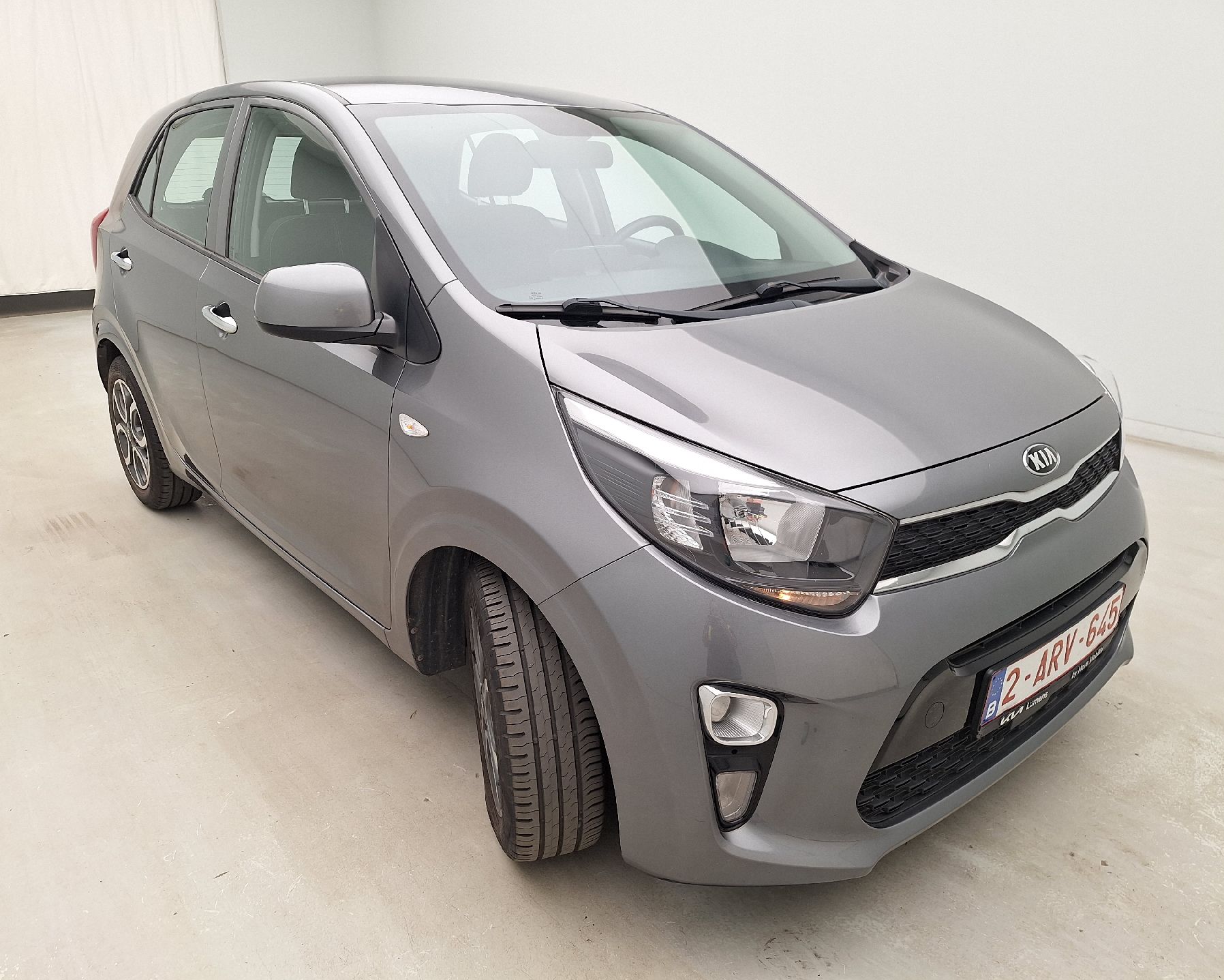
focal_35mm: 24
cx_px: 622
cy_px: 490
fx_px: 869
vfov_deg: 58.8
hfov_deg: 70.3
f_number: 1.8
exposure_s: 1/100
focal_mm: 5.54
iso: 64
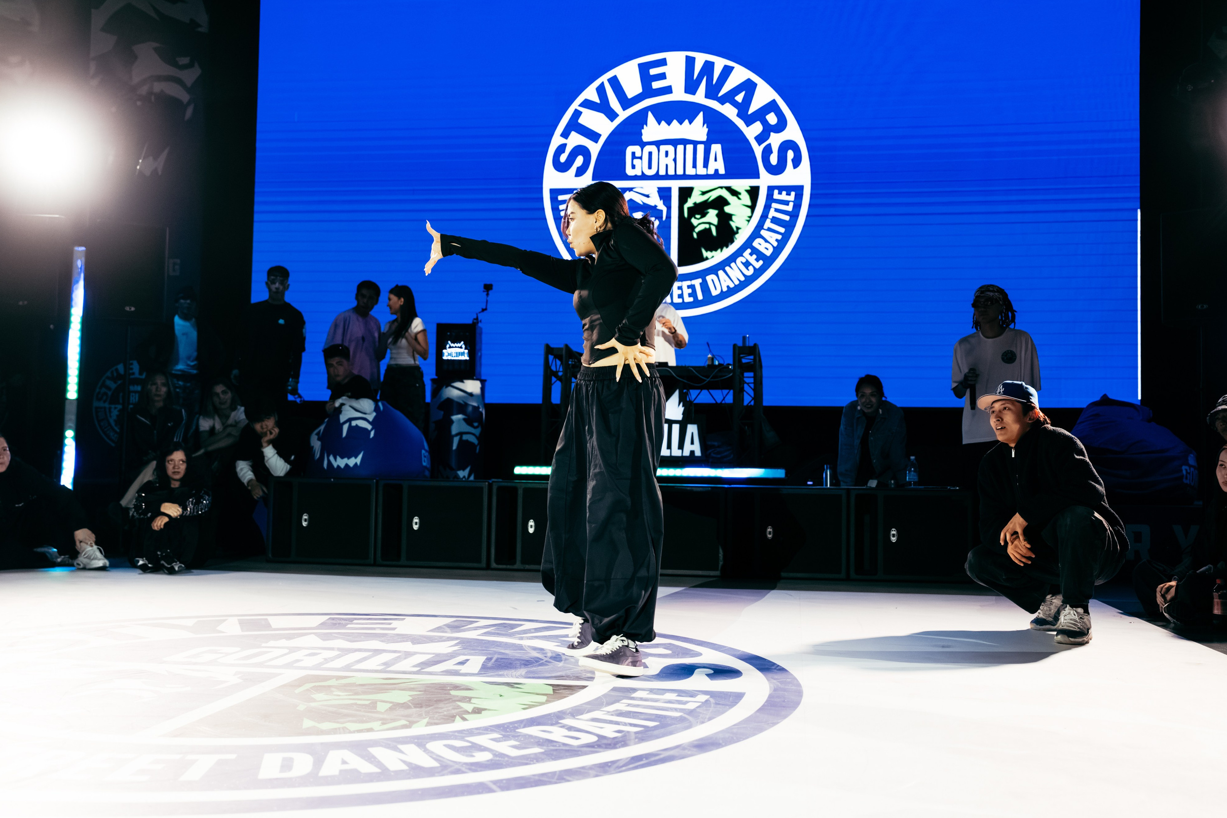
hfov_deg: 54.4
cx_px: 624
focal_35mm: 35
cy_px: 416
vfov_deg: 37.9
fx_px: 1193
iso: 3200
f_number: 2.8
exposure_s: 1/800
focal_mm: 34
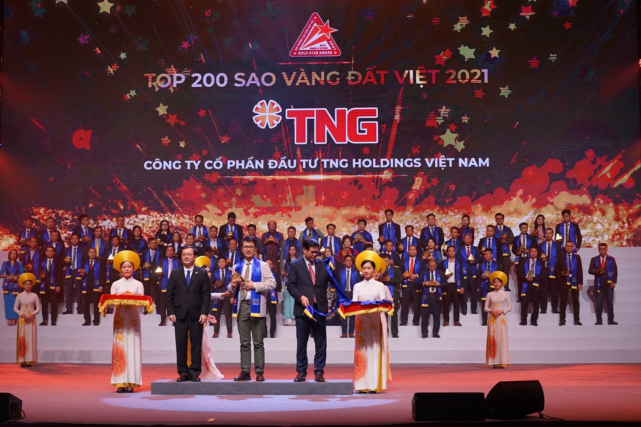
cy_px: 214
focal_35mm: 55
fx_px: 979
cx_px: 320
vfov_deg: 24.6
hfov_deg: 36.3
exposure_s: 1/200
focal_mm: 55
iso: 2000
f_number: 5.6
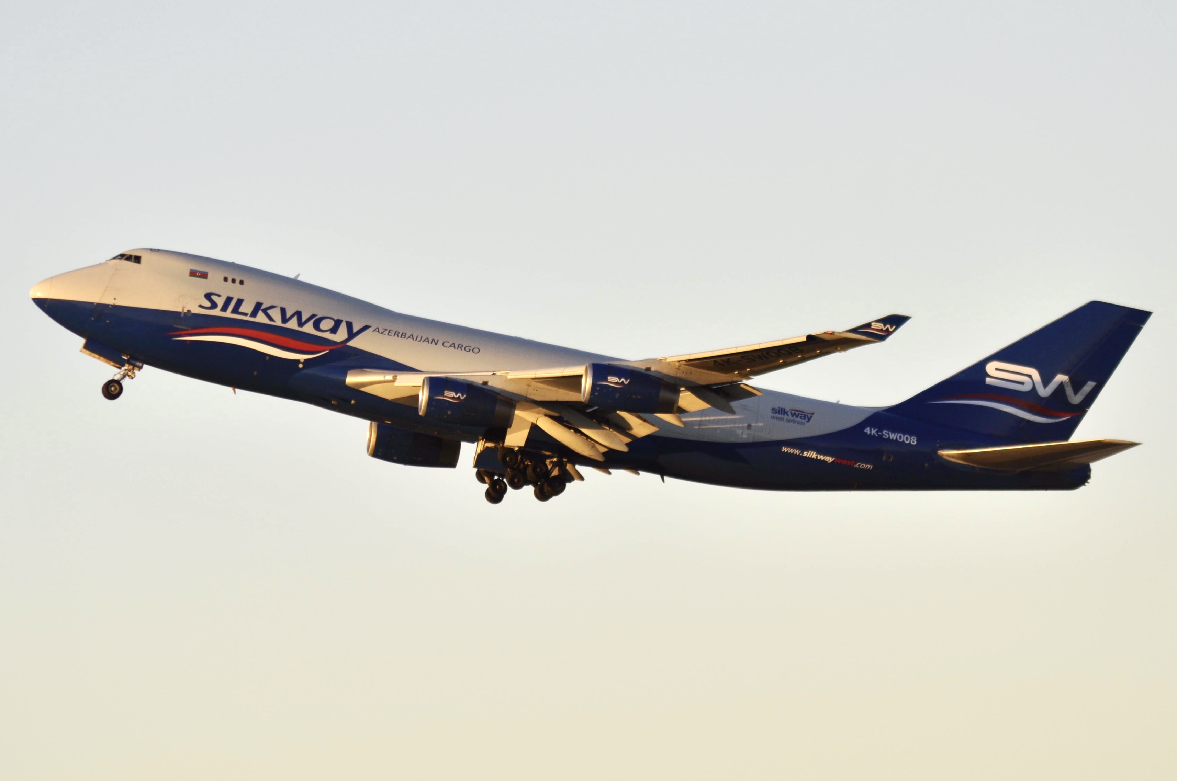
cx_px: 588
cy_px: 390
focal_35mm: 292
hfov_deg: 7.1
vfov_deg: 4.7
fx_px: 9551
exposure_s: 1/400
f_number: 6.3
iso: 200
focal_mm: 195
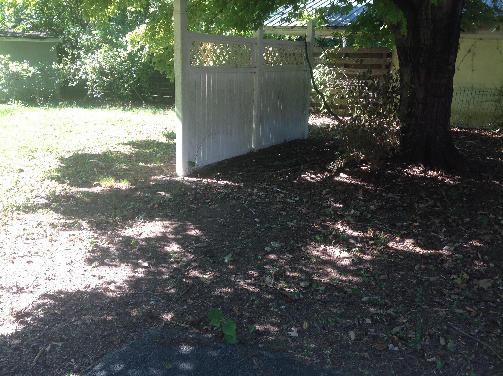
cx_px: 252
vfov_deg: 40.6
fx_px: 508
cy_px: 188
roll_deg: -2.5
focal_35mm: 35
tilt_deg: -14.3
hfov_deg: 52.7
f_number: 2.4
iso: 50
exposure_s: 1/141
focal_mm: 4.28
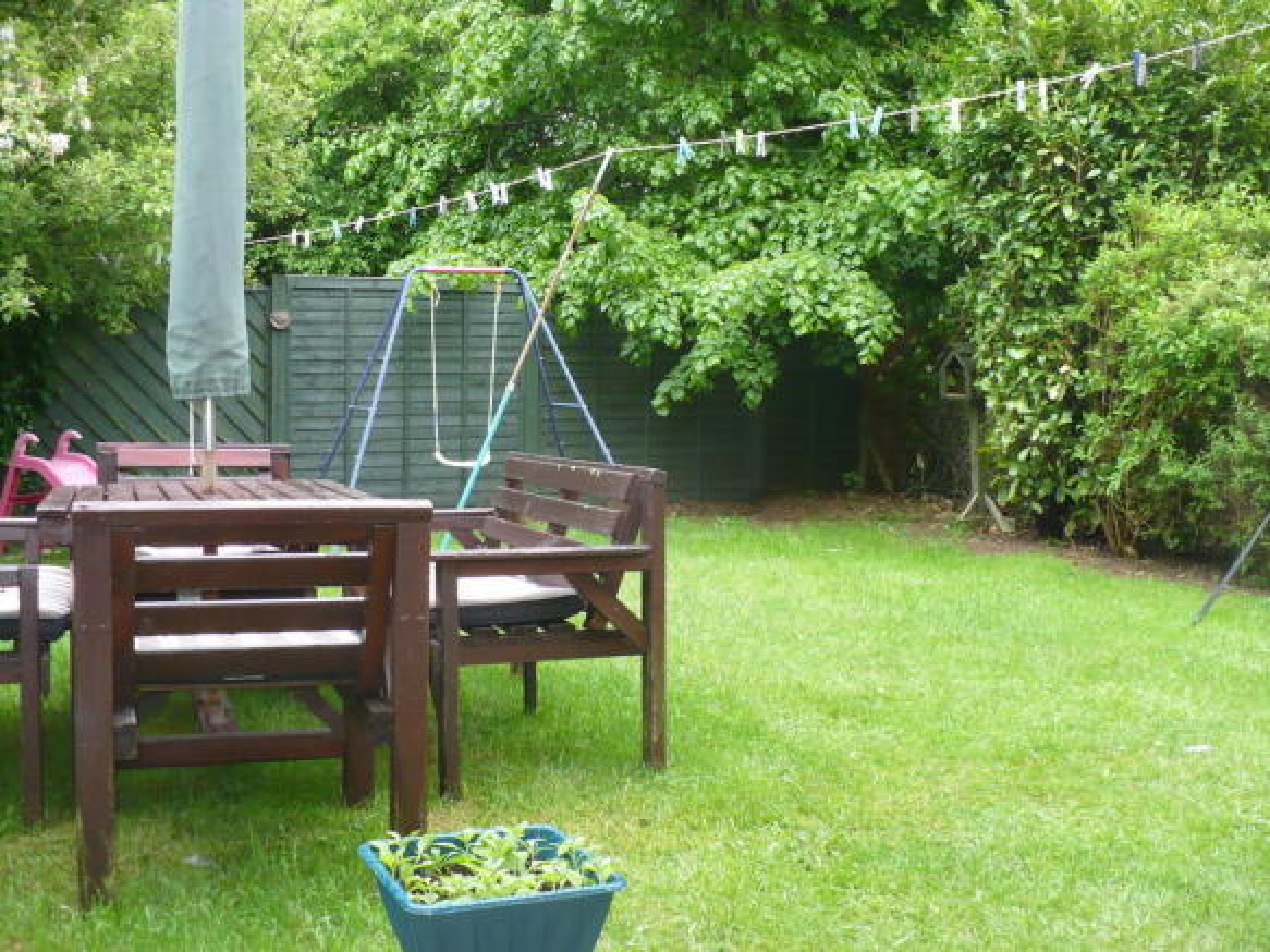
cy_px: 476
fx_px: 1357
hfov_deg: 50.1
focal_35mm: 37
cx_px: 635
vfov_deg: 38.7
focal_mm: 6.1
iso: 200
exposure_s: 1/160
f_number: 2.8
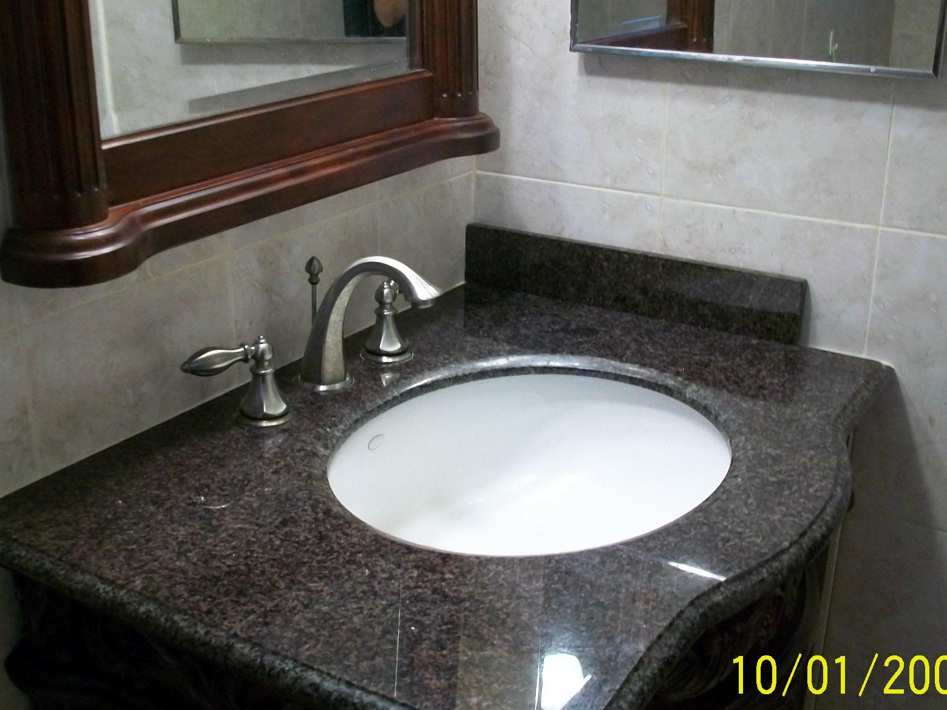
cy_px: 314
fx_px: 1149
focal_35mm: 42
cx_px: 424
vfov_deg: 34.3
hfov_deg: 44.7
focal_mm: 5.7
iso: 160
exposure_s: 1/50
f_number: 2.8
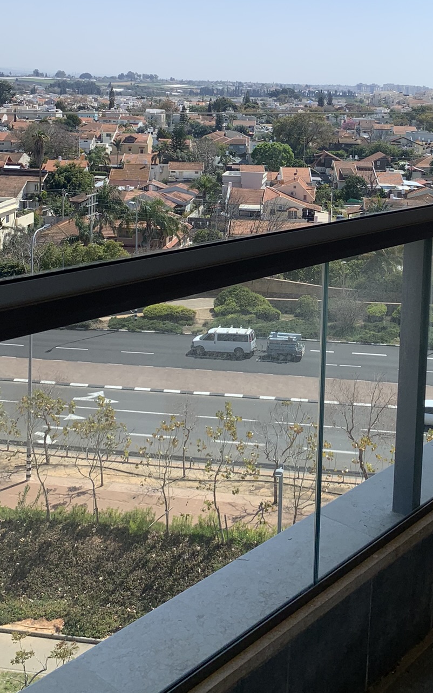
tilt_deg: -7.1
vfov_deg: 43.9
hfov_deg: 28.9
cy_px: 180
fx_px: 831
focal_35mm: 44
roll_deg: -1.6
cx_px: 311
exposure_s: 1/2994
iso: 25
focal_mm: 4.25
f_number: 1.8
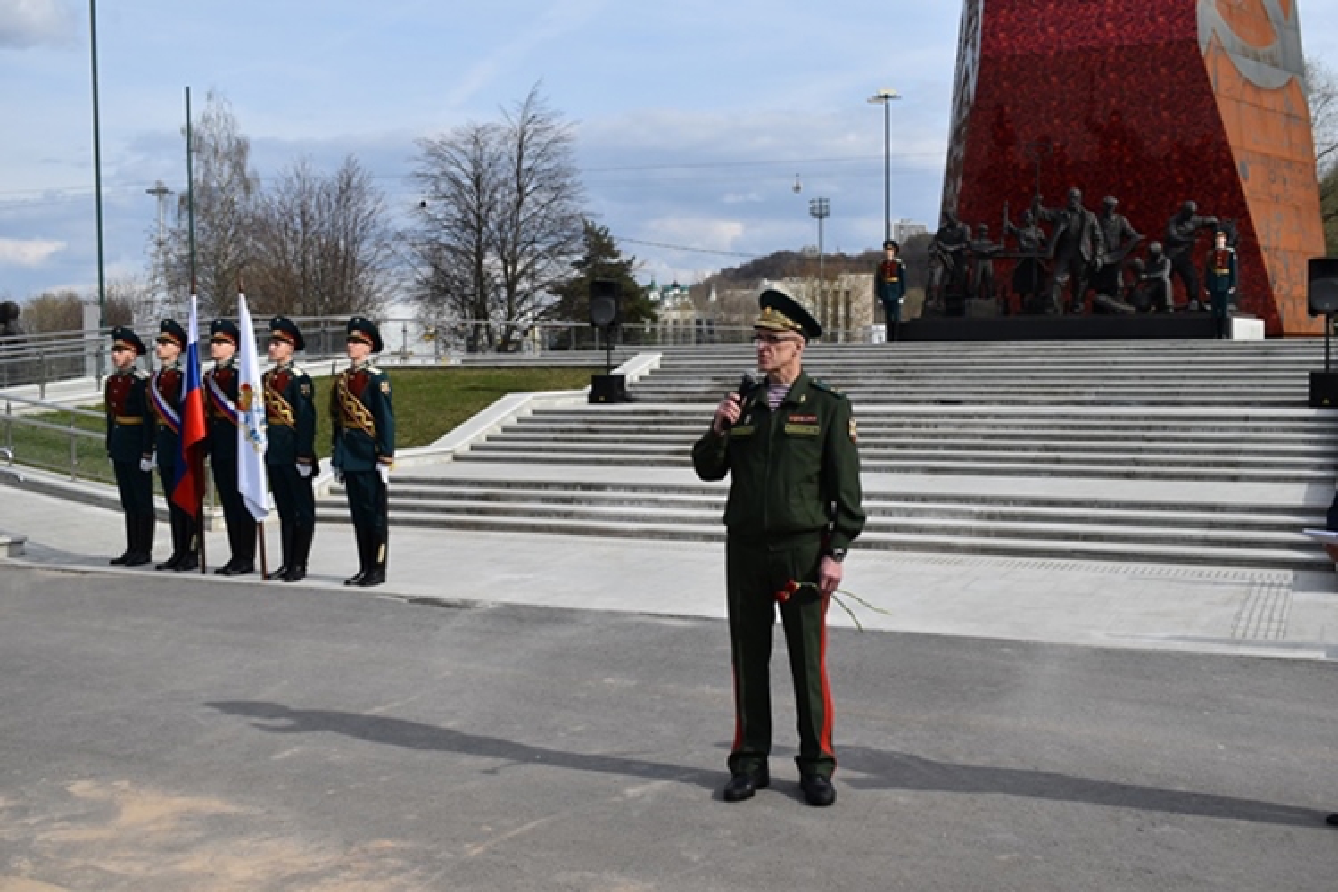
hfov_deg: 49.6
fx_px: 1449
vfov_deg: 34.2
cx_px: 669
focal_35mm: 39
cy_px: 446
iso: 400
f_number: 7.1
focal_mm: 26
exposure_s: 1/2000
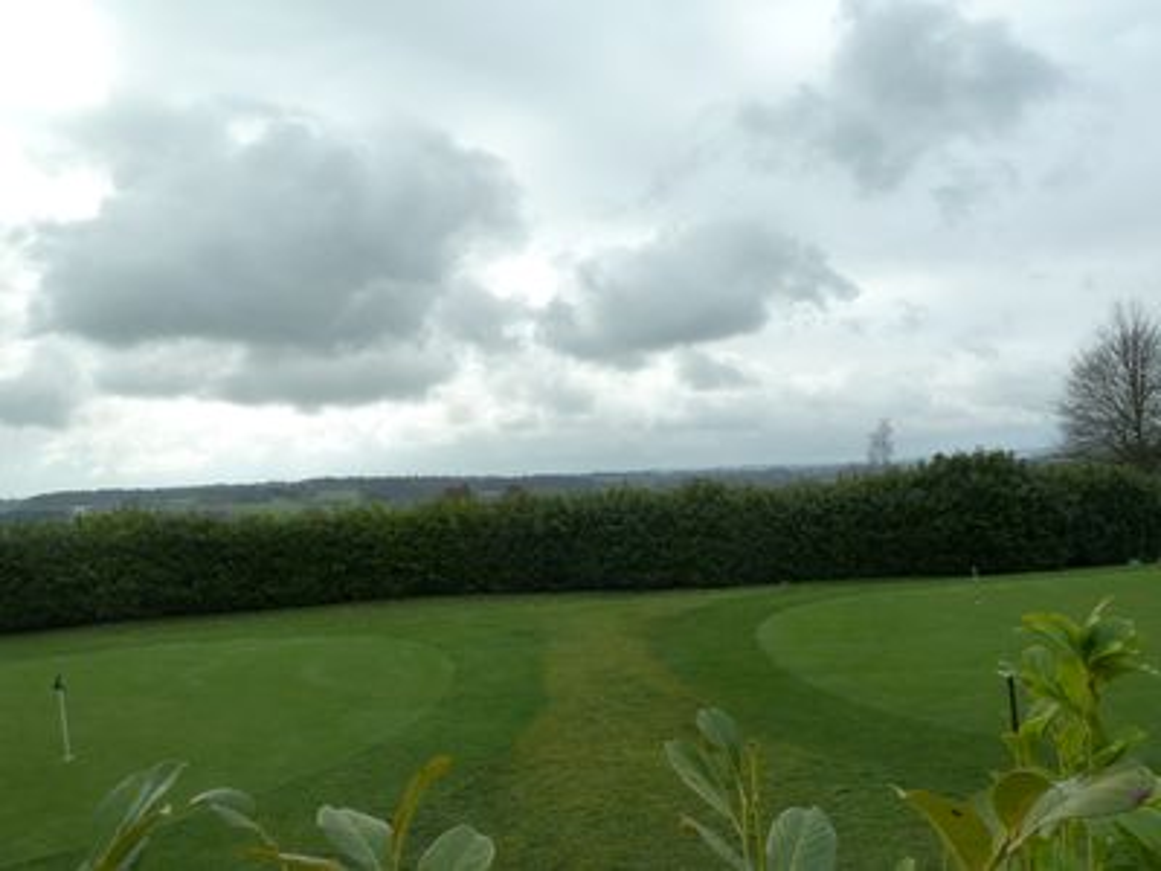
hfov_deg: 69.4
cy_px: 436
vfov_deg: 54.9
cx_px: 580
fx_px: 838
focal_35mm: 25
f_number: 5
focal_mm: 4.1
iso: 125
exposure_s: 1/500
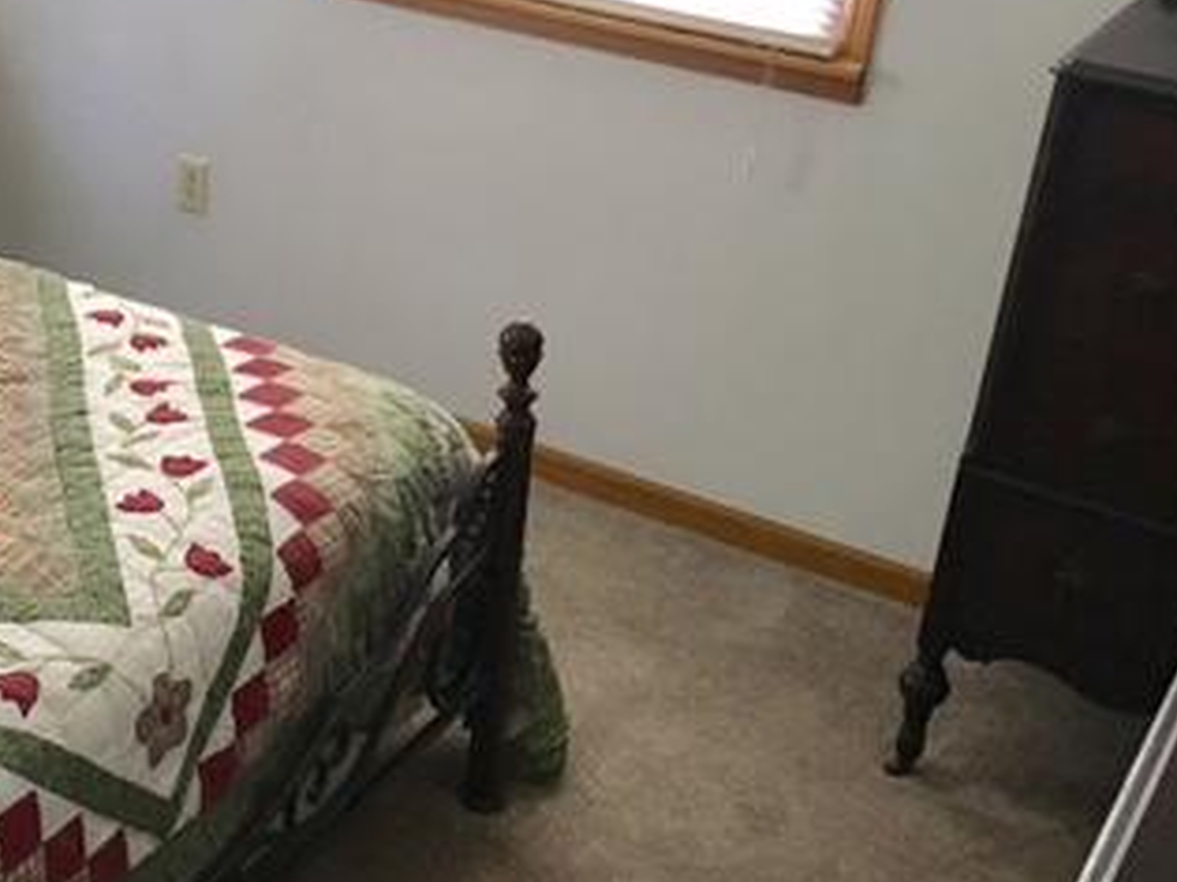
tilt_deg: -23.1
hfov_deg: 31.8
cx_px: 217
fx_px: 2005
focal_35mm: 59
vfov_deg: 24.8
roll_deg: -3.7
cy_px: 363
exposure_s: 1/15
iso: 64
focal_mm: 4.15
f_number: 2.2
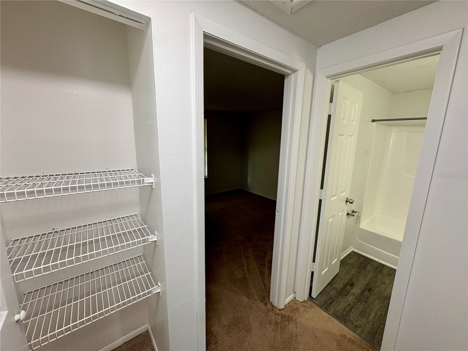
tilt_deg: -10.2
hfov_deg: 102.1
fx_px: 189
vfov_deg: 85.7
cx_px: 234
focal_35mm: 14
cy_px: 176
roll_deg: +0.0
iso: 125
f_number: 2.2
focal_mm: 2.22
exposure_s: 1/60
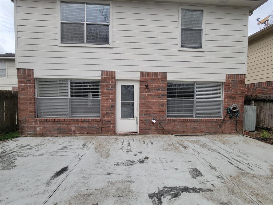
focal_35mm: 13
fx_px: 103
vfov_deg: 89.9
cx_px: 136
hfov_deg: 106.2
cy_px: 102
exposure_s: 1/1108
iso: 50
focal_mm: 2.2
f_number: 2.2
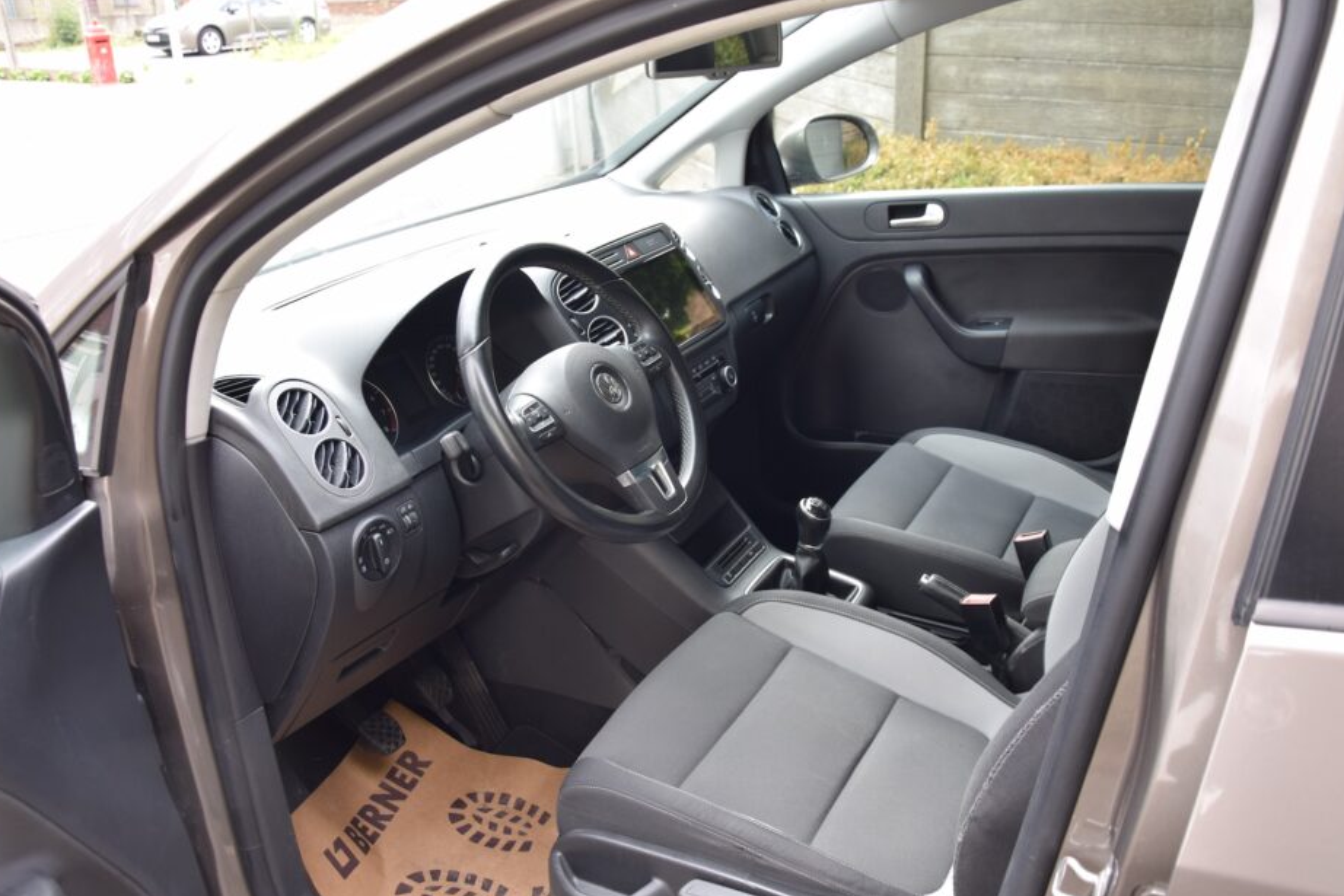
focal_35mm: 30
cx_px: 656
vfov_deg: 43.6
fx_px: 1120
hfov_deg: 61.9
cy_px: 470
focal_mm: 18
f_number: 4.5
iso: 400
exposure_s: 1/80
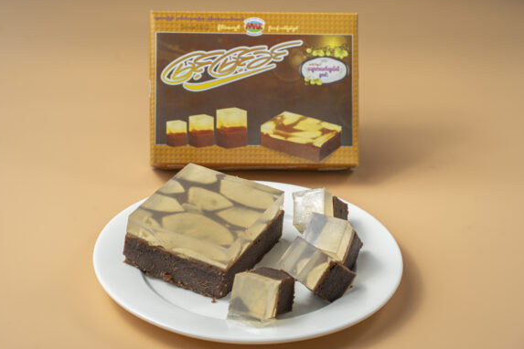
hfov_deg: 22.9
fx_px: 1295
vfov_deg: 15.4
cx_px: 252
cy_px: 174
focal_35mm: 89
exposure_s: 1/200
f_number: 8
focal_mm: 85
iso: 100
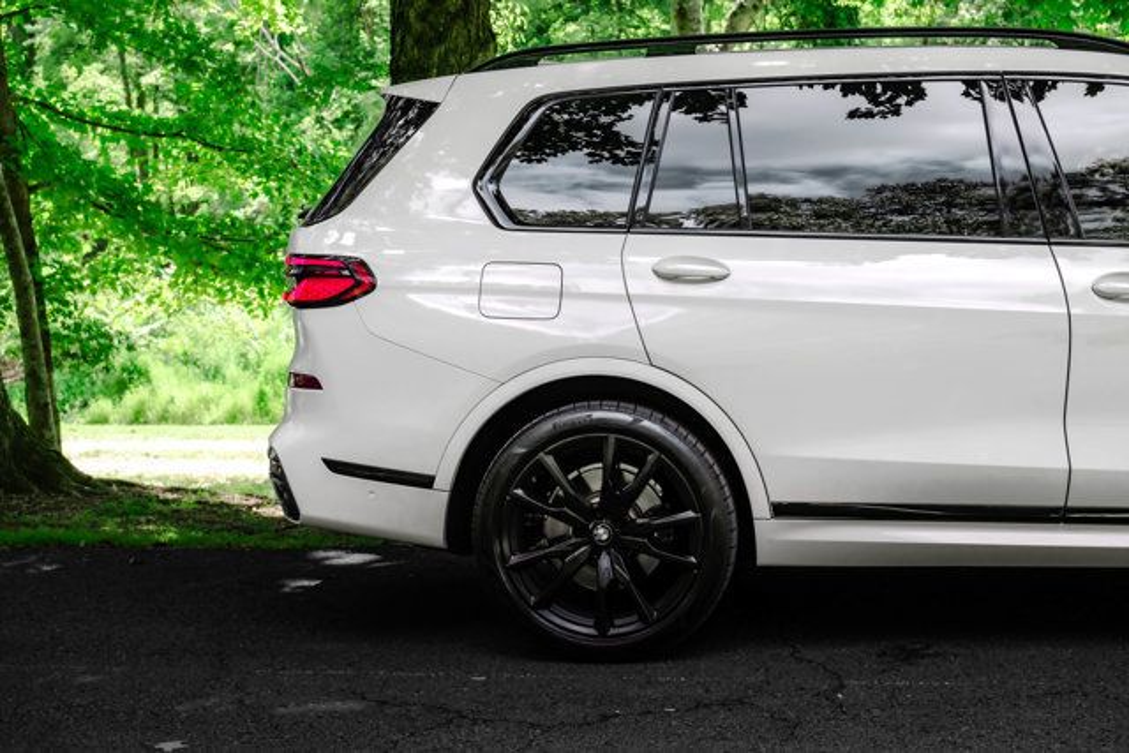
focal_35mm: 62
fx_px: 1945
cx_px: 564
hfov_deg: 32.4
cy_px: 376
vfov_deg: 21.9
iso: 800
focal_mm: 62
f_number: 8
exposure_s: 1/320
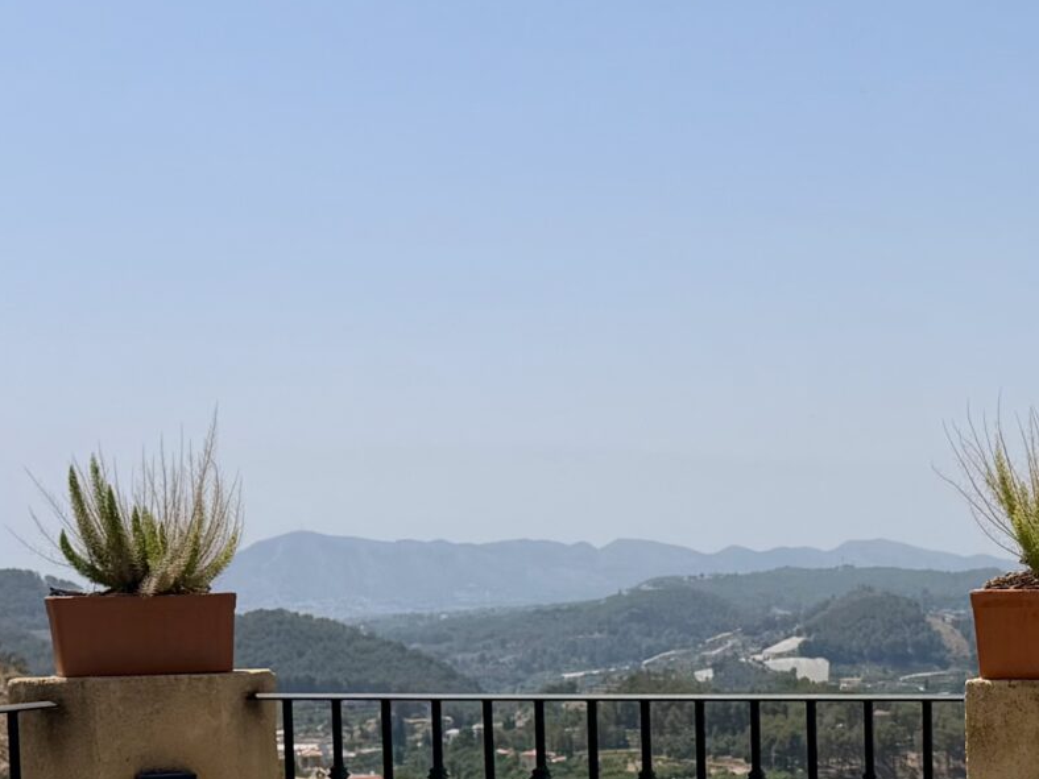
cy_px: 745
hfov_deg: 24.7
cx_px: 775
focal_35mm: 78
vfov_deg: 18.5
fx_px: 2341
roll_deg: +0.9
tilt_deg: -5.1
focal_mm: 6.76
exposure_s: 1/9091
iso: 80
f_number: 1.78
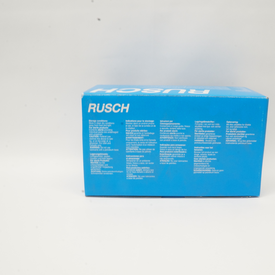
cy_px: 139
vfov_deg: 42.8
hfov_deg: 42.4
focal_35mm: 39
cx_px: 176
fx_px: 351
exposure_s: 1/5
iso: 800
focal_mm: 20
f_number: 22
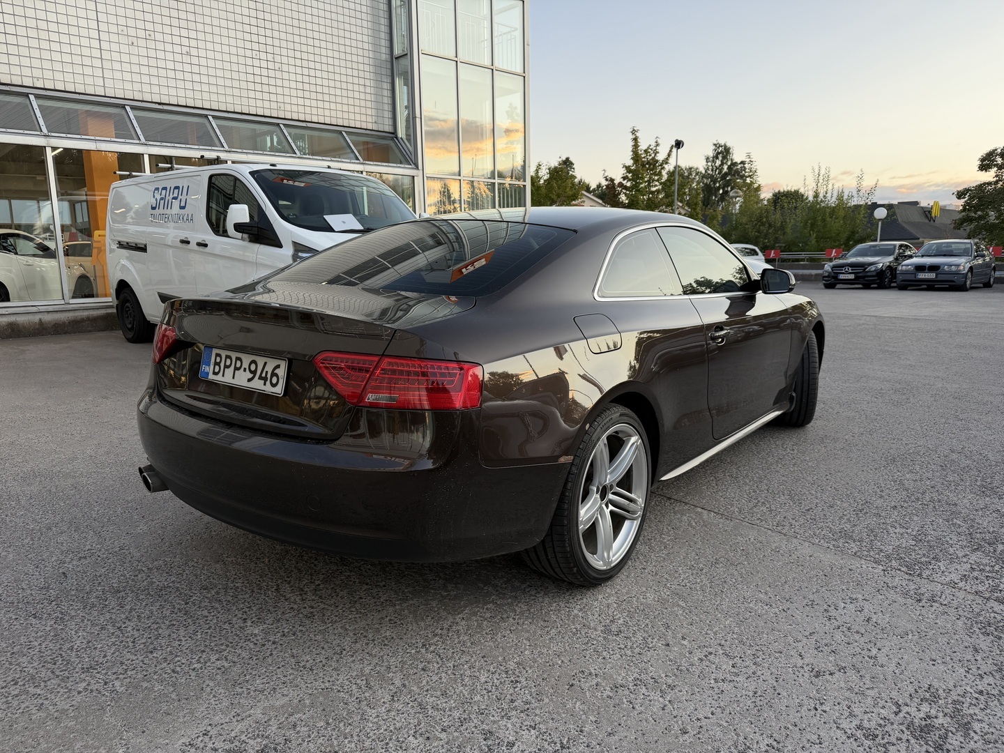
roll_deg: +1.1
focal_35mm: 24
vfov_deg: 56.8
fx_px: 696
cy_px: 376
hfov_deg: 71.6
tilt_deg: -10.4
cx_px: 502
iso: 80
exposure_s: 1/203
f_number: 1.78
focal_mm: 6.76
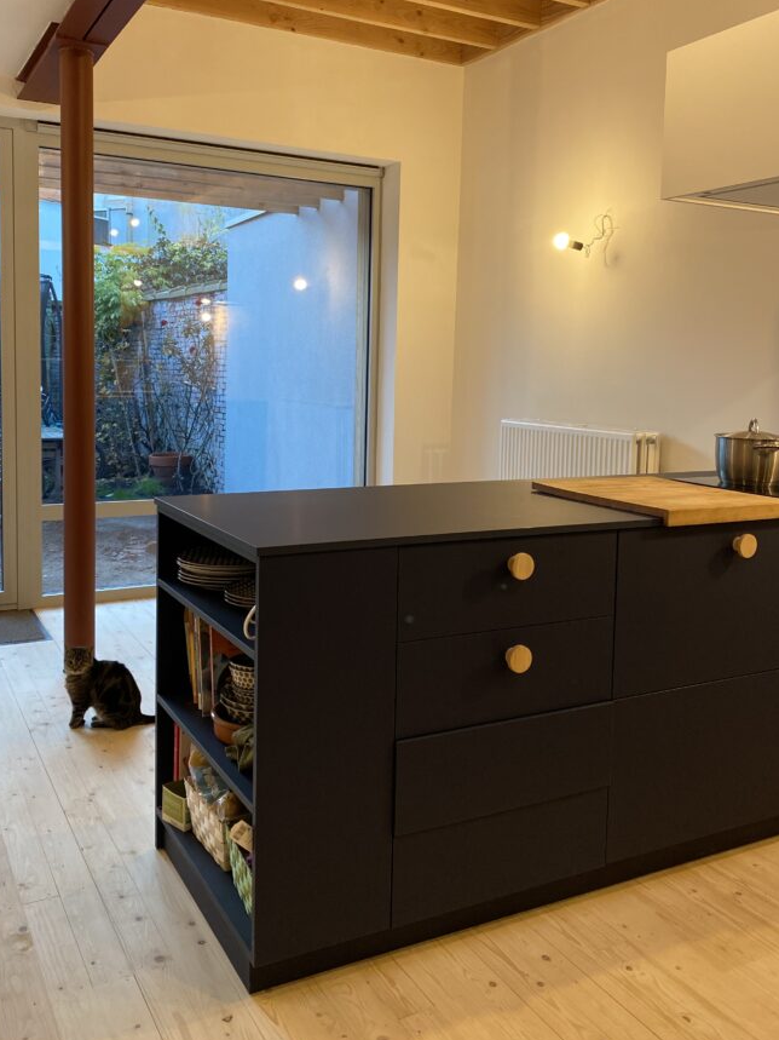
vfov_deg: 58.2
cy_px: 456
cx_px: 356
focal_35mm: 31
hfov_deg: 45.4
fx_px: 930
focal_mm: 4.25
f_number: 1.8
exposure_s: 1/50
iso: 160
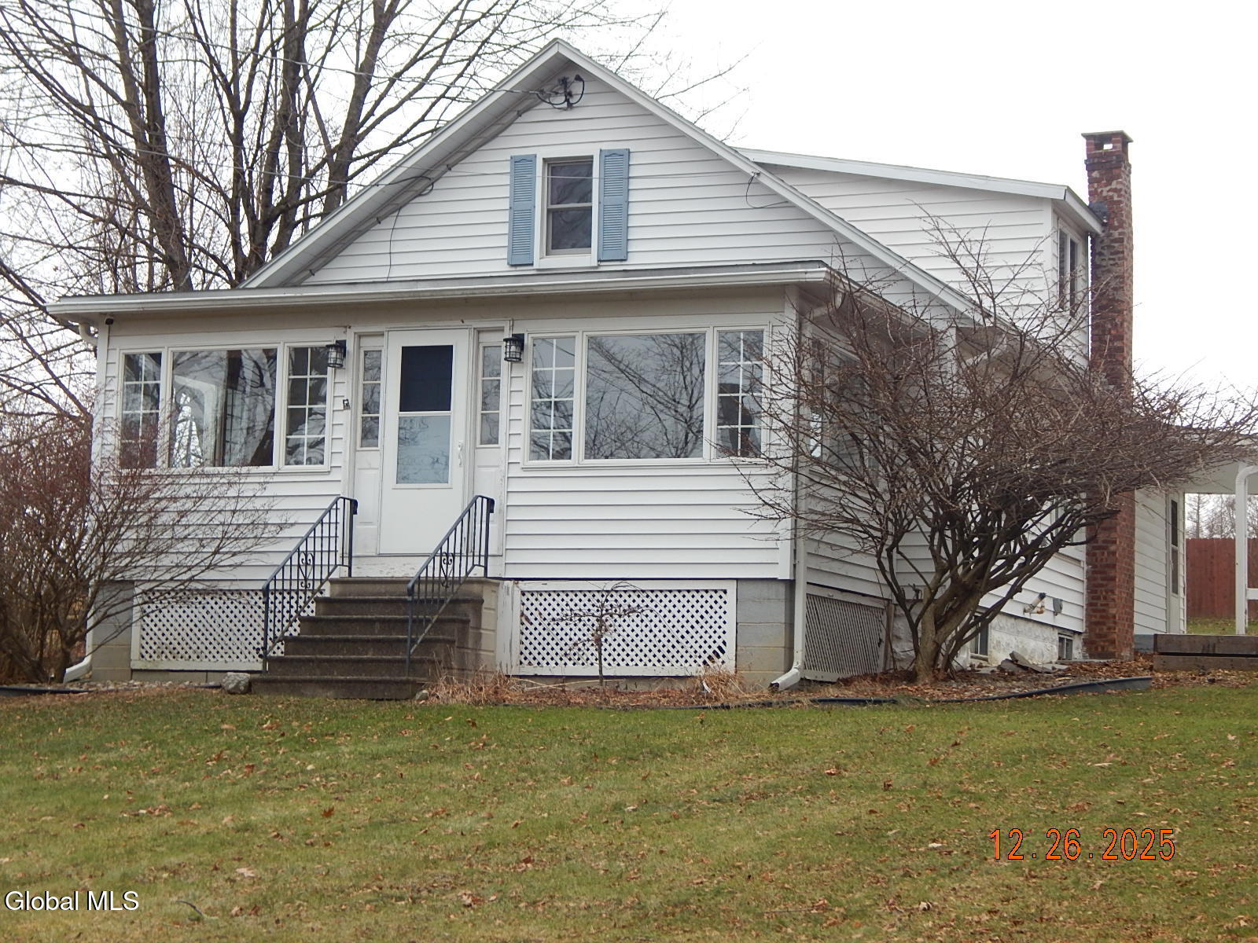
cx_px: 629
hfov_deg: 26.0
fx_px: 2726
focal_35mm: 75
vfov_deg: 19.6
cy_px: 472
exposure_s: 1/125
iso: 125
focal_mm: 13.5
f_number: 4.2
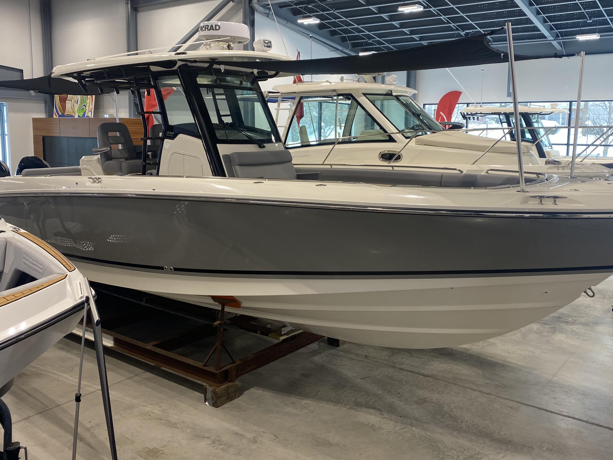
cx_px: 336
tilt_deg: -8.6
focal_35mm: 32
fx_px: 567
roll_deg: -1.1
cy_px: 207
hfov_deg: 56.7
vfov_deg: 44.1
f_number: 1.8
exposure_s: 1/60
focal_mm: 4.25
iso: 80
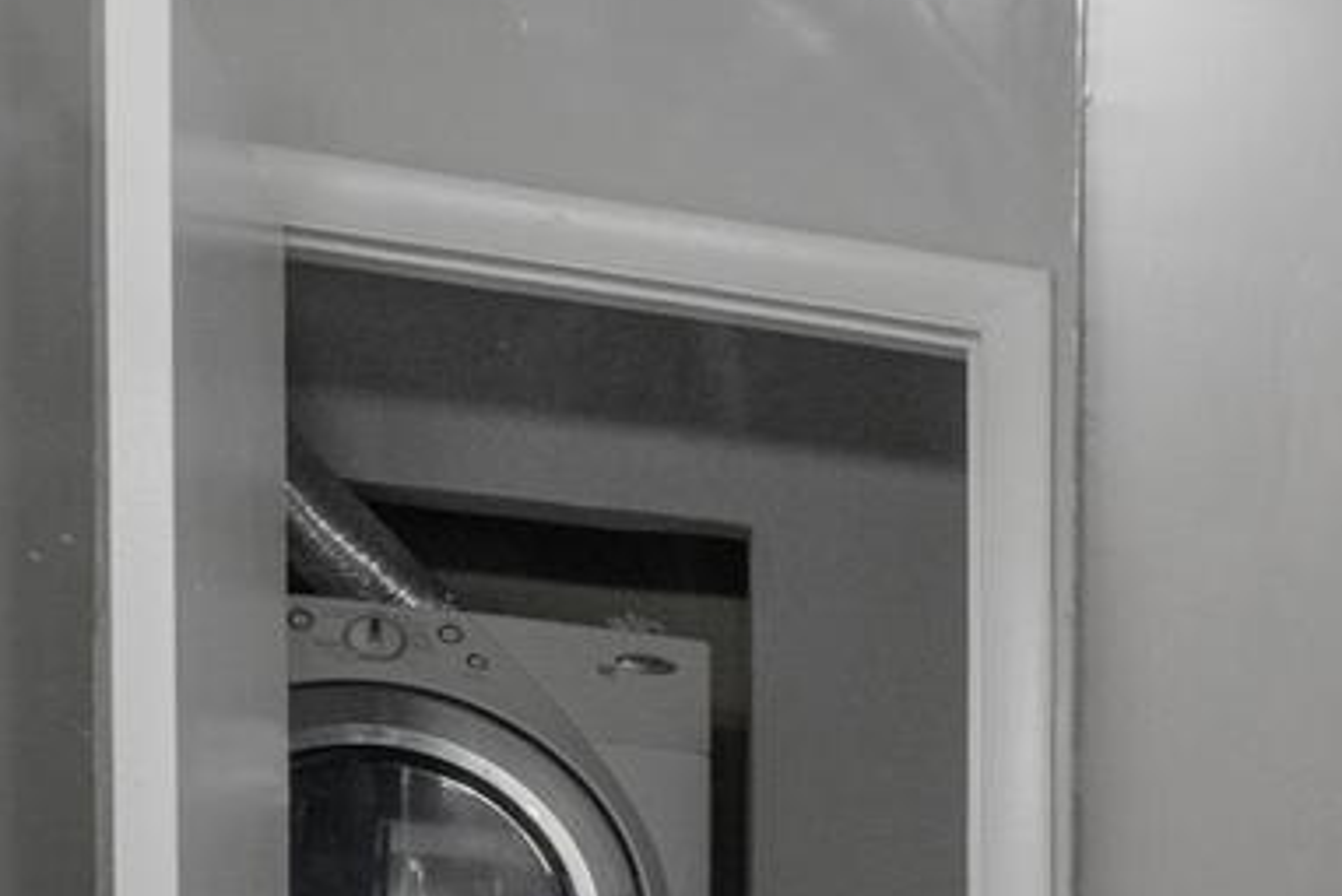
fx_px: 2797
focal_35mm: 75
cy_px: 1274
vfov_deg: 16.8
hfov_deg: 21.1
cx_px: 2213
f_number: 8
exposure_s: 1/50
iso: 320
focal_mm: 14
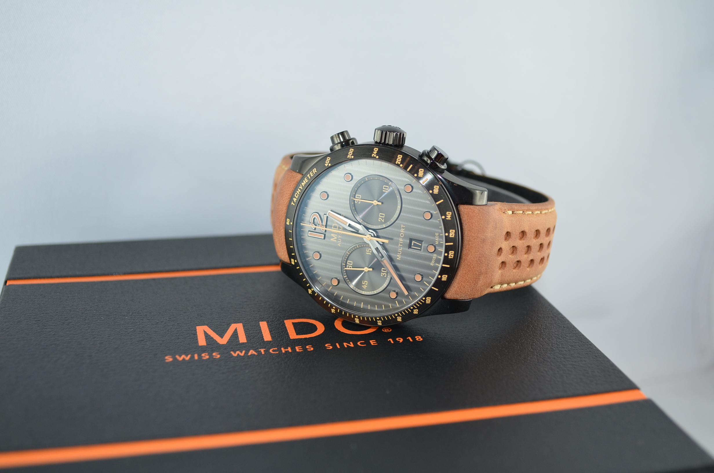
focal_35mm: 48
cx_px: 357
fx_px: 950
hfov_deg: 41.2
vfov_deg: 28.0
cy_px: 236
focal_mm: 32
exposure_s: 1/125
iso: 360
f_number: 4.8
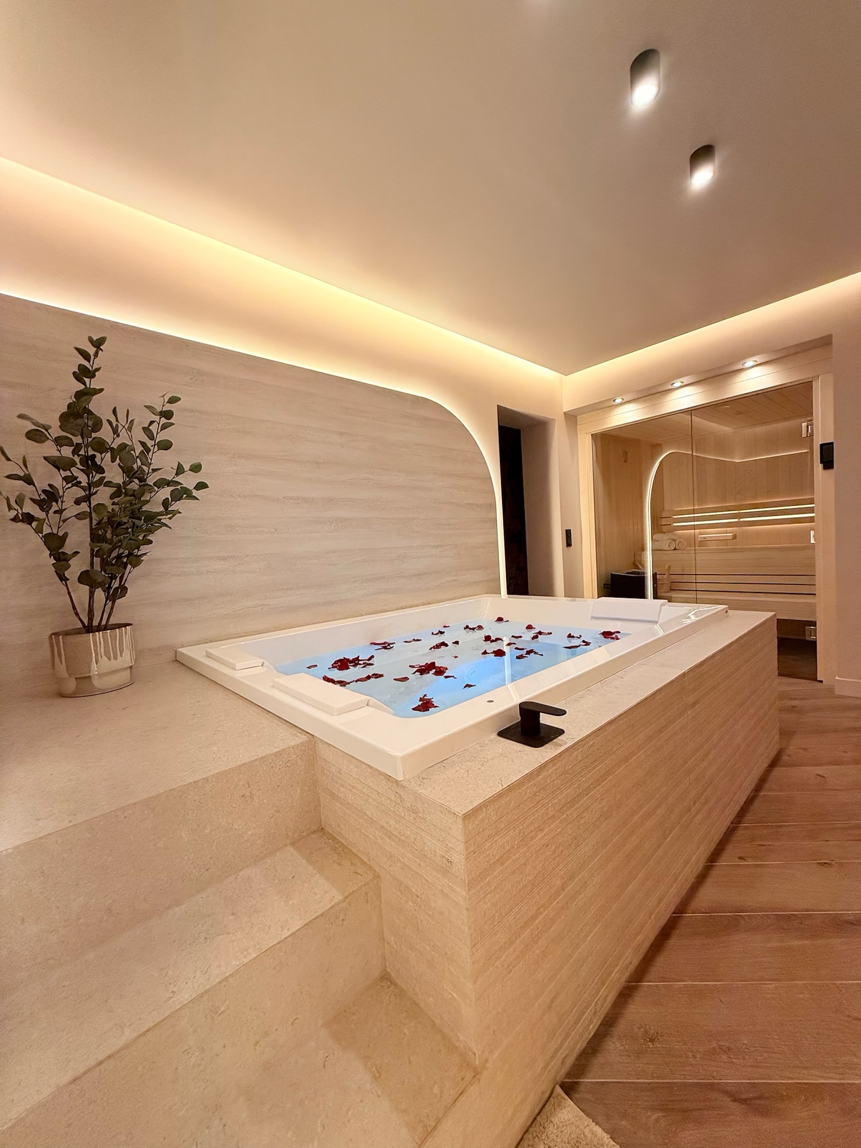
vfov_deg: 102.1
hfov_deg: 85.7
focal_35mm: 14
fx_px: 464
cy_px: 574
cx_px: 430
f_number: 2.2
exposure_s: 1/100
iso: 160
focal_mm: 2.22
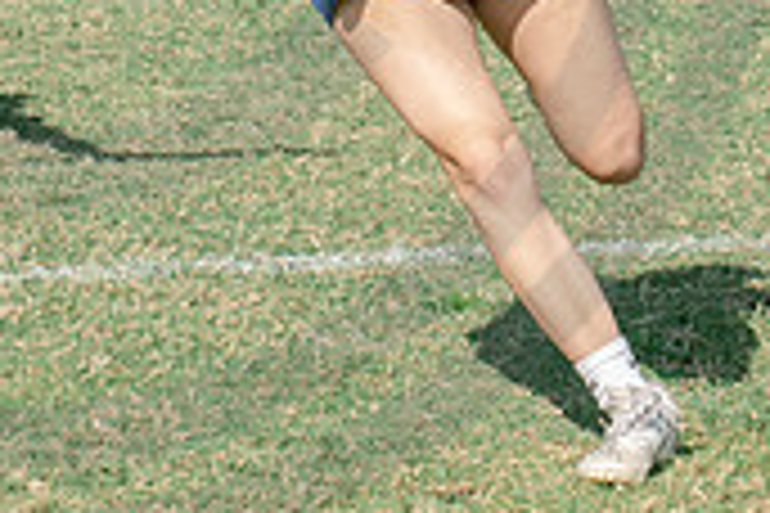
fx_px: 6609
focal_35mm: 309
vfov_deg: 4.4
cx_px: 393
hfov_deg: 6.7
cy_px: -485
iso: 250
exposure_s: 1/1000
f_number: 5.6
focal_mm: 70
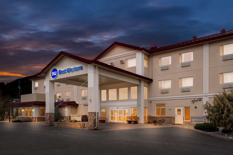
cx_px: 116
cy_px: 78
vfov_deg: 53.1
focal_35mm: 24
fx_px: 155
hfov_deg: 73.7
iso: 100
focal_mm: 24
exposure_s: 1/10
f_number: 8
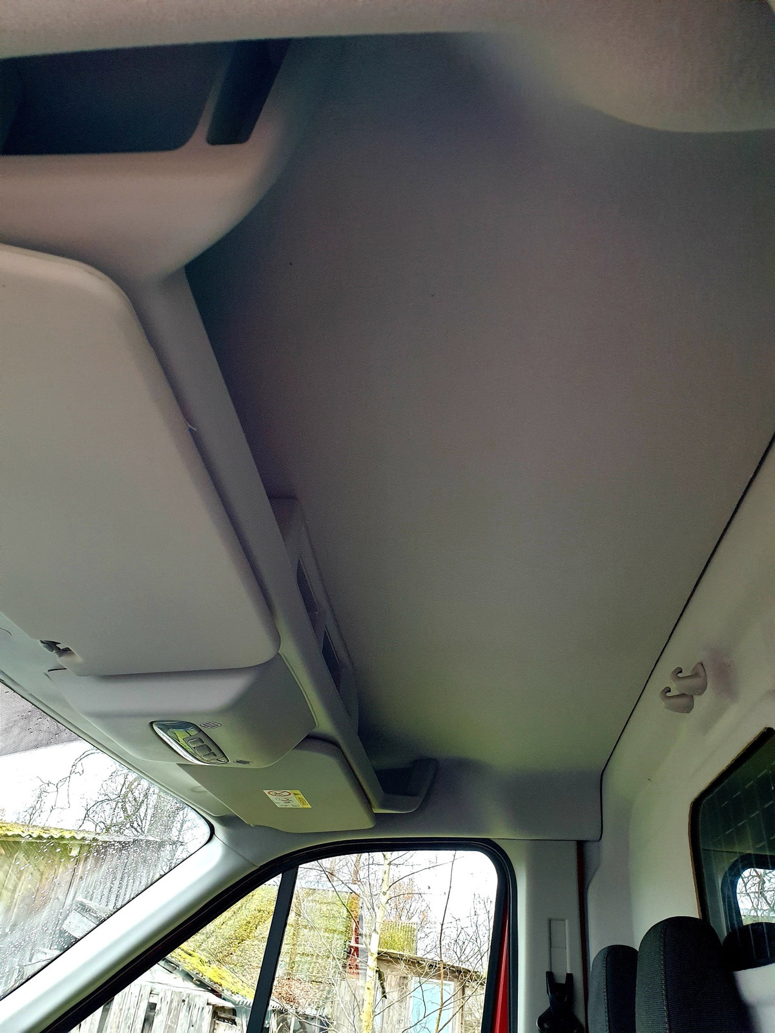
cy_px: 516
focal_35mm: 26
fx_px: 776
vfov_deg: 67.3
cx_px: 388
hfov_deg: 53.1
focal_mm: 4.3
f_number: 2.4
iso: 250
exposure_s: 1/50
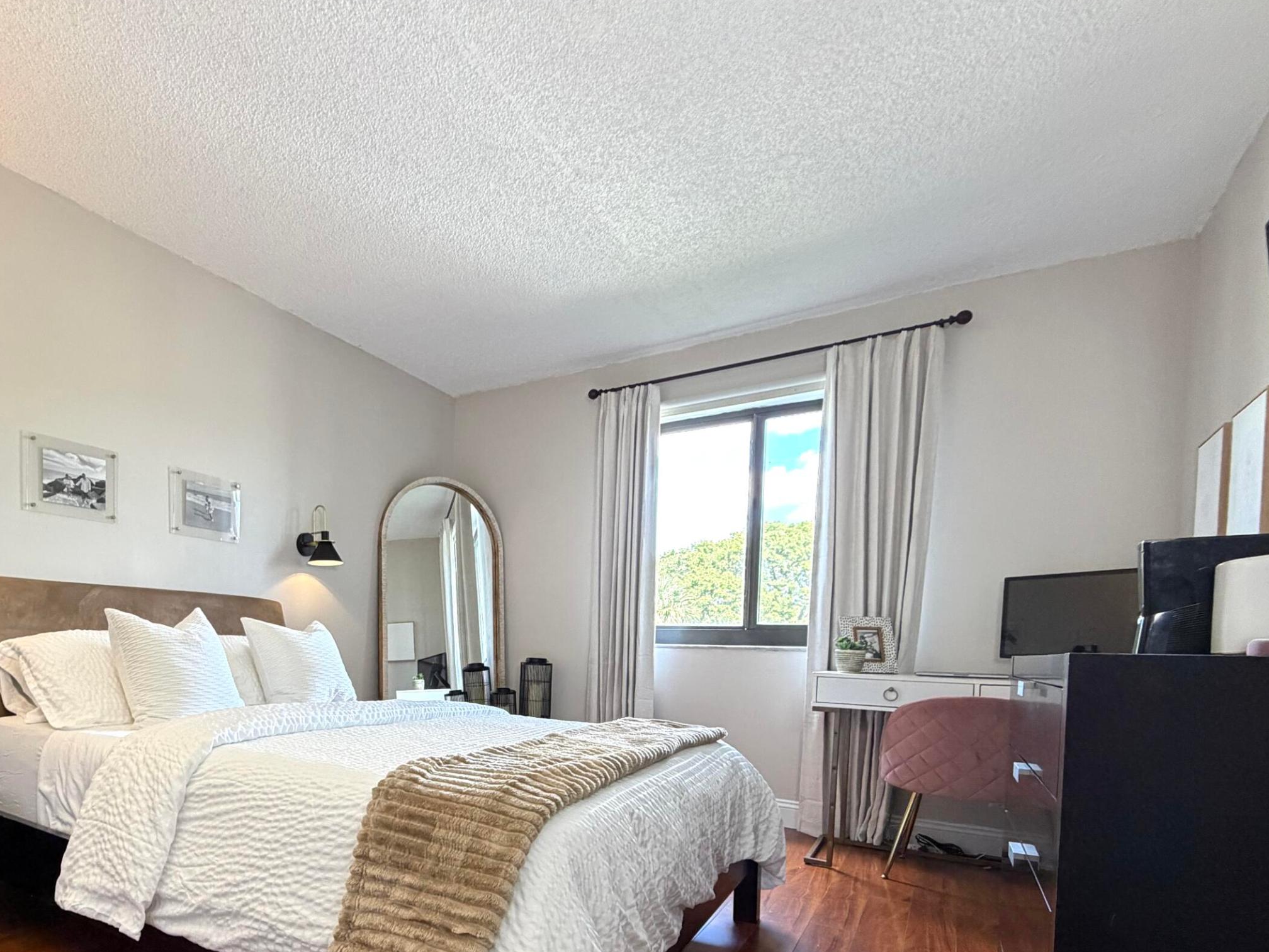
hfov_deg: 78.7
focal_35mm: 20
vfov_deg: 63.4
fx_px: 733
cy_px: 673
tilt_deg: -2.5
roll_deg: -1.1
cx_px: 409
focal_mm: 2.22
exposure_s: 1/84
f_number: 2.2
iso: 320
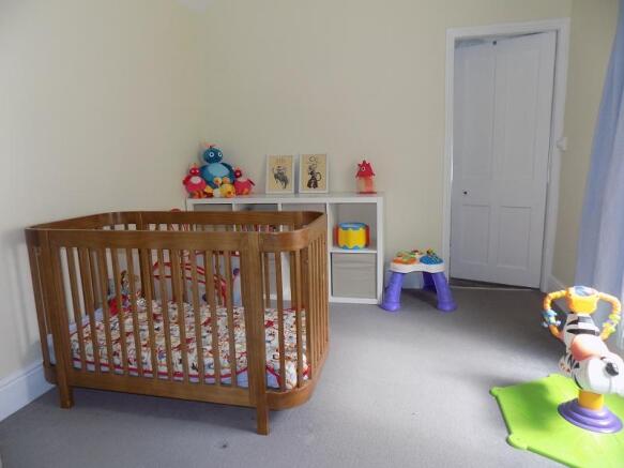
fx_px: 415
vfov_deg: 58.9
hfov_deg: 73.9
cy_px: 234
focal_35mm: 23
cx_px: 312
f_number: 3.1
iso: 140
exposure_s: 1/30
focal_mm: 4
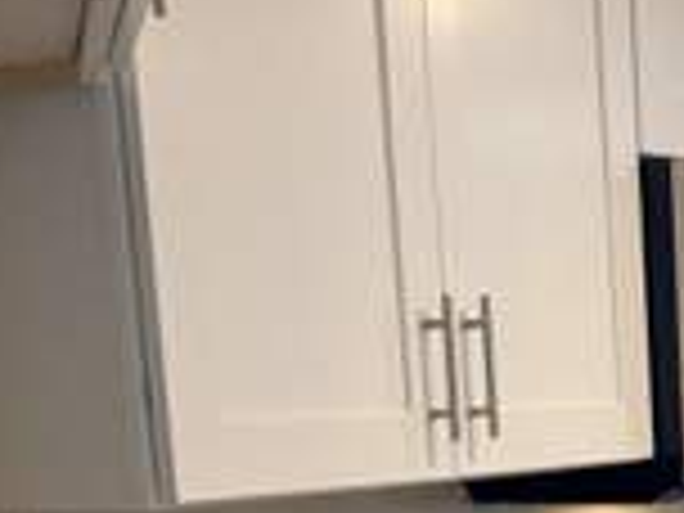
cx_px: 760
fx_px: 1502
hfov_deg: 23.9
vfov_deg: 18.3
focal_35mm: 76
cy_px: 630
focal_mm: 6.76
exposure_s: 1/120
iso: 250
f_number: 1.78
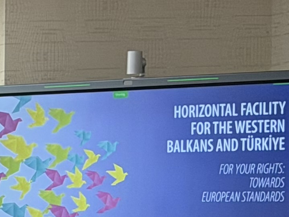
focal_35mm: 270
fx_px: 2255
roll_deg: +1.1
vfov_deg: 5.4
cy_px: 349
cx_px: -503
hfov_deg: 6.8
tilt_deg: -5.7
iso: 80
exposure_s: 1/100
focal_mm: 6.76
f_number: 1.78
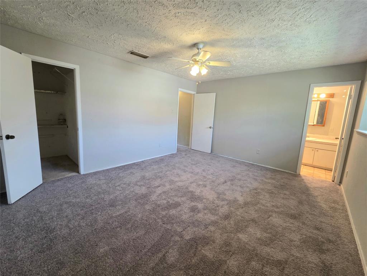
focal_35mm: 13
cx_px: 184
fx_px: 138
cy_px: 138
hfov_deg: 106.2
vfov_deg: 89.9
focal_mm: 2.2
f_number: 2.2
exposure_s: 1/60.2
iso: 200
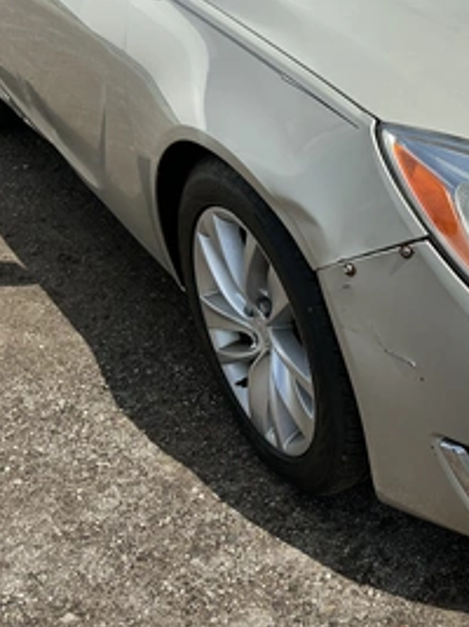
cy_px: 348
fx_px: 759
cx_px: 464
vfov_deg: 44.7
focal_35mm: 42
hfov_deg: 31.8
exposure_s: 1/2959
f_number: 1.8
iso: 25
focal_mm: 3
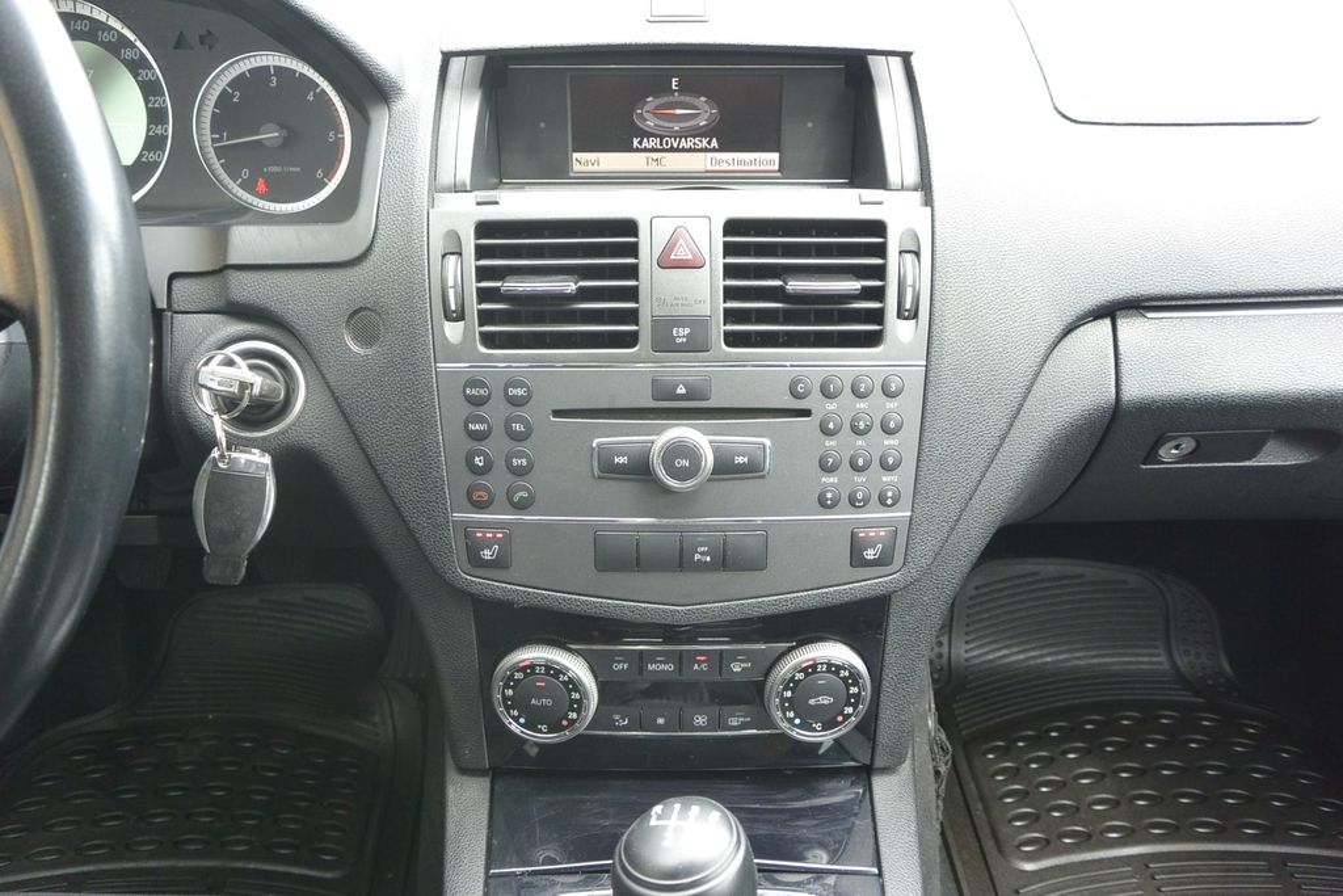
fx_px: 1007
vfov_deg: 47.9
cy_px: 448
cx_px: 672
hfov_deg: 67.4
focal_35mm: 27
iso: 400
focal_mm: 10
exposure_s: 1/100
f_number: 3.5
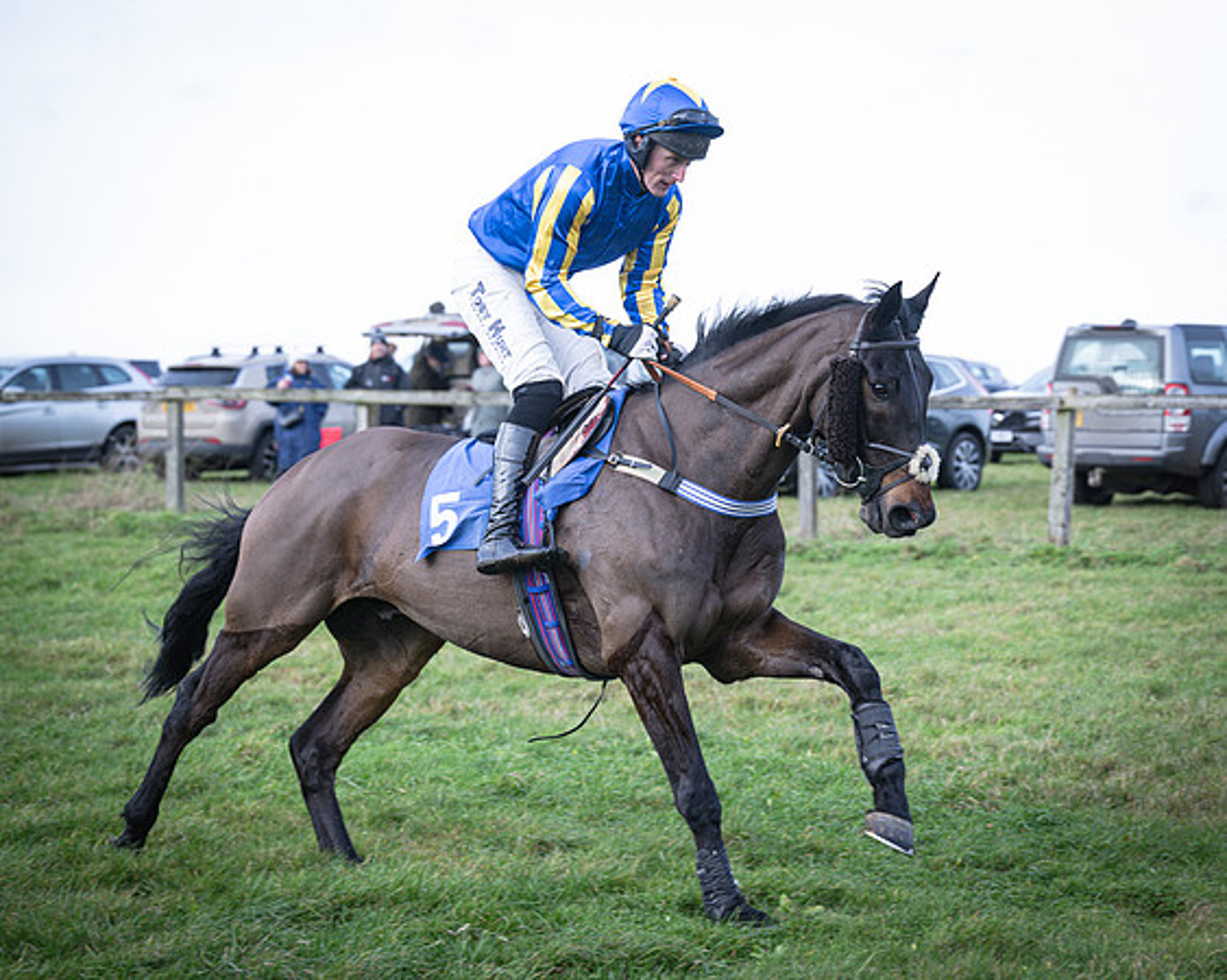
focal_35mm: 97
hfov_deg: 19.6
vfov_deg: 15.8
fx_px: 3533
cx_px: 884
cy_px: 527
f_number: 4
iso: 400
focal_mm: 72
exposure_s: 1/800
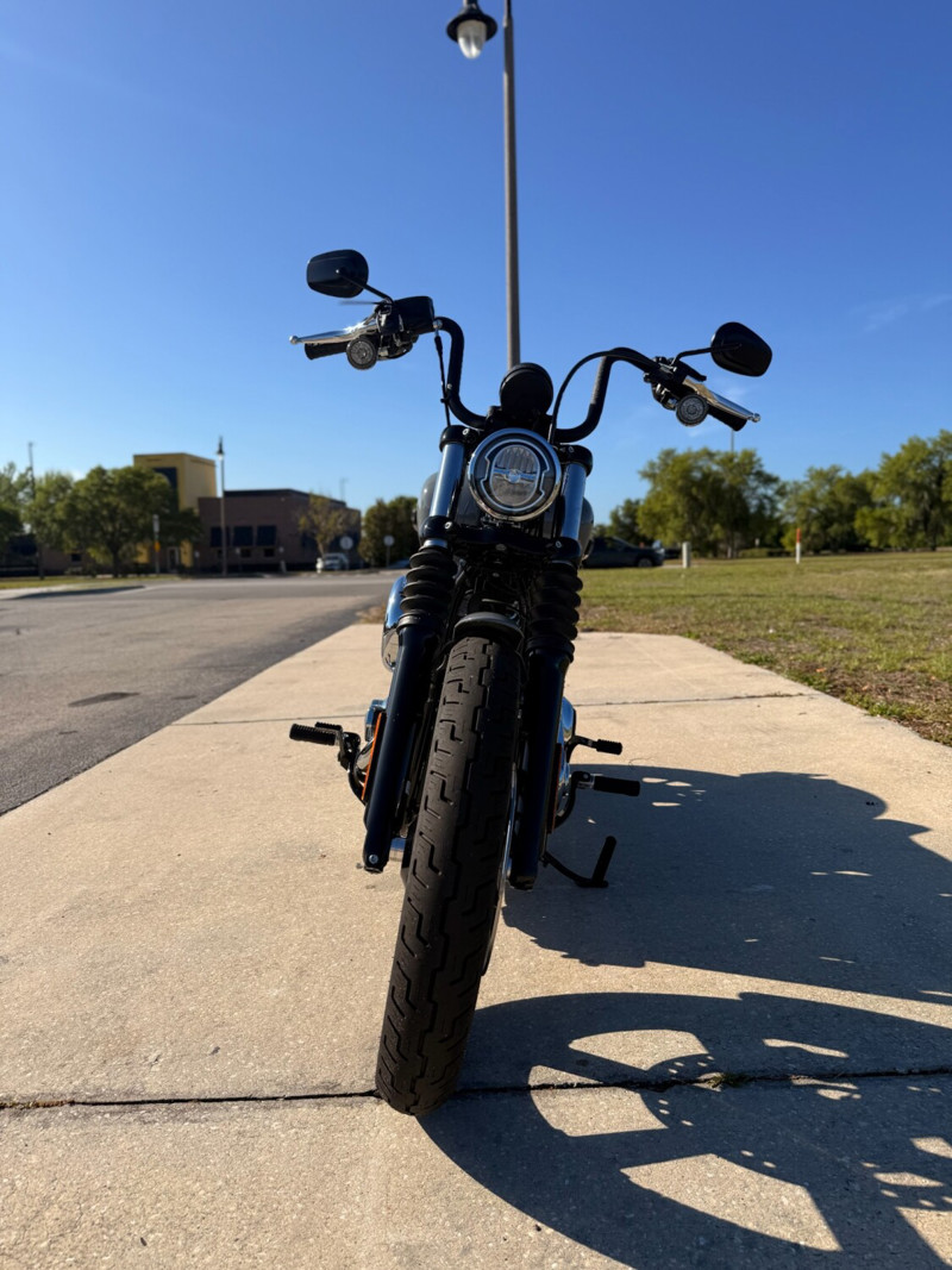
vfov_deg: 71.6
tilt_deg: -3.8
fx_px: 880
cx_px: 476
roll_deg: +2.5
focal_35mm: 24
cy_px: 635
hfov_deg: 56.8
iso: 80
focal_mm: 6.76
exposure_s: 1/5319
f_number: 1.78
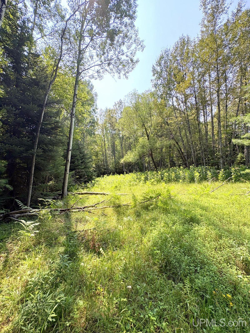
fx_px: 135
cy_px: 166
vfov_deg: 102.1
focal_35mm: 14
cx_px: 125
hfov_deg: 85.7
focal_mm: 2.22
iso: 64
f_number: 2.2
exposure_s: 1/669
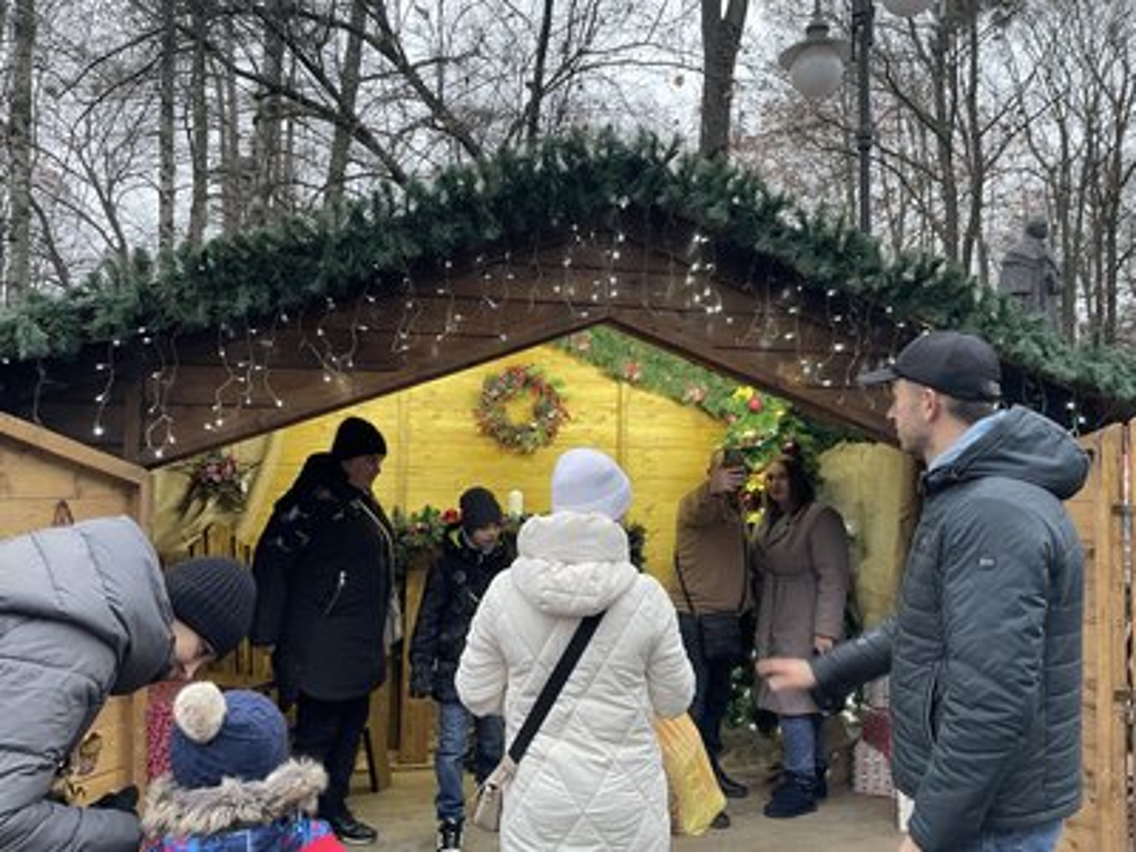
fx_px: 853
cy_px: 426
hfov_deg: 67.3
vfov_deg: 53.1
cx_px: 568
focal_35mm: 26
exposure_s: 1/50
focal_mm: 4.2
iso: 160
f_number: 1.6
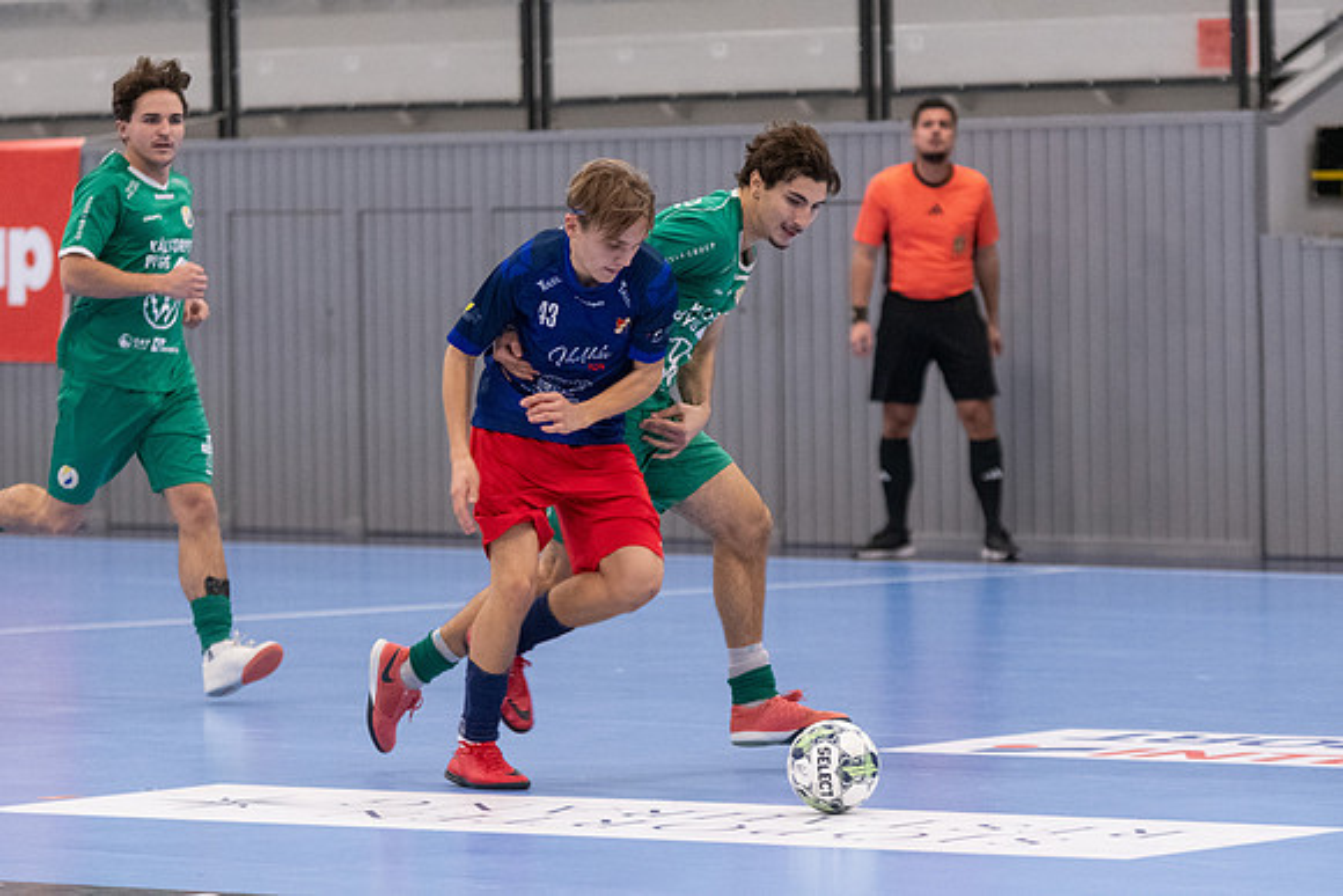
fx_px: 7403
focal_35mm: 198
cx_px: 672
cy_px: 448
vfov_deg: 6.9
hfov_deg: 10.4
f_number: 3.2
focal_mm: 130
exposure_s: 1/640
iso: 4000
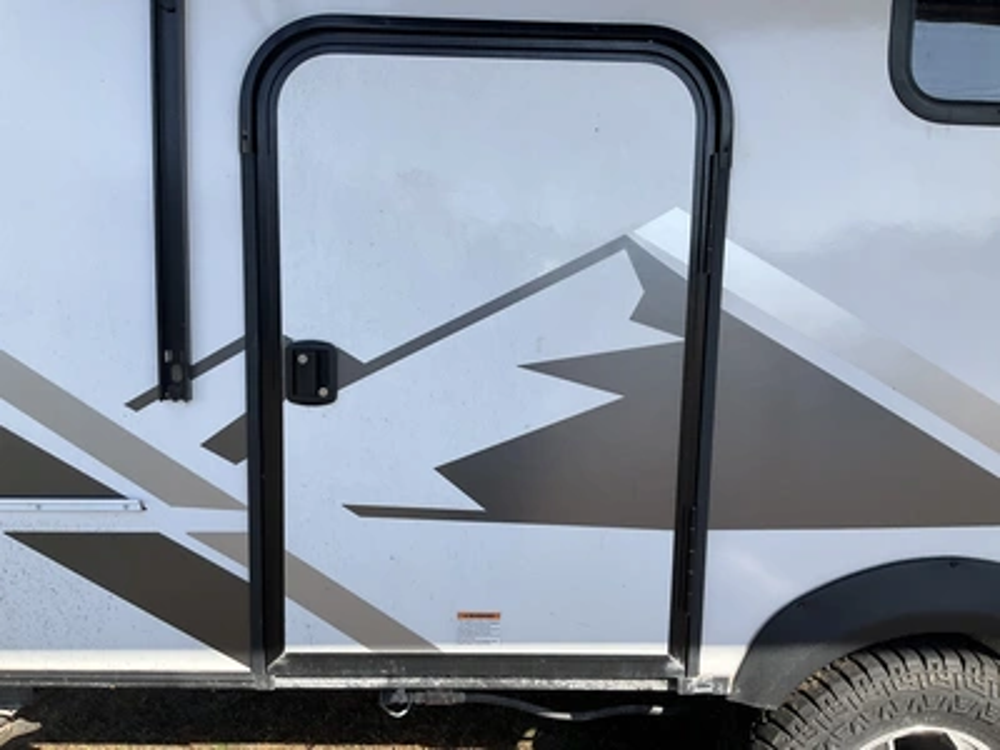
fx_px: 838
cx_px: 500
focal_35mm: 29
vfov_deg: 48.2
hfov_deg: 61.7
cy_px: 375
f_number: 1.8
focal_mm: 3
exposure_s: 1/929
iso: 25
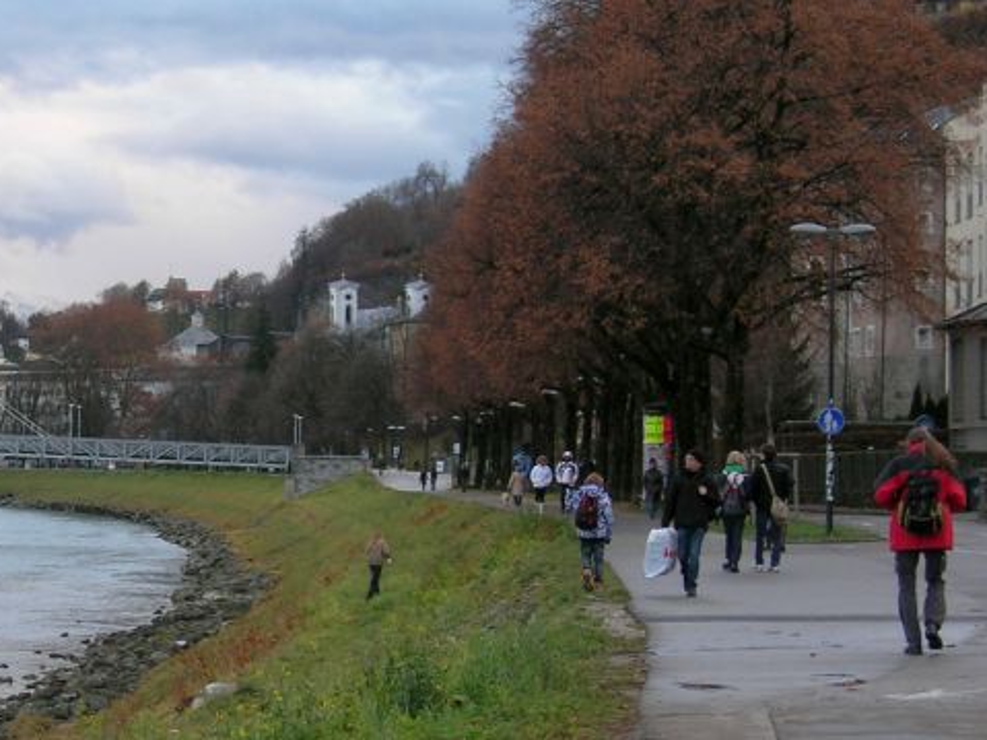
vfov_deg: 12.8
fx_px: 3307
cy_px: 405
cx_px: 67
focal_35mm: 116
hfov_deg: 16.7
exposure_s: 1/51.7
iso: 64
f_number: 3.5
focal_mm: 12.7
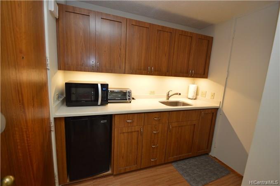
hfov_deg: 100.5
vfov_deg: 77.2
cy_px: 93
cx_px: 140
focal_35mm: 15
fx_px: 117
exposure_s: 1/60
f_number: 4
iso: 400
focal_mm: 10
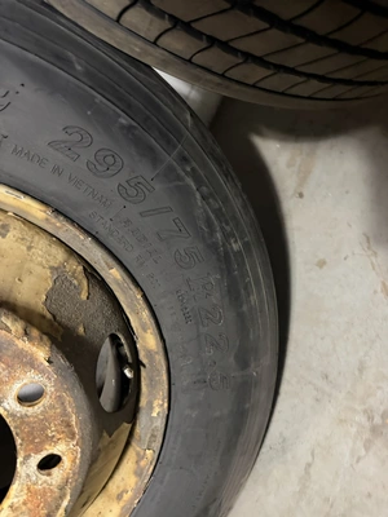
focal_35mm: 24
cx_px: 194
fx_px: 359
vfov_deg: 71.6
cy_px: 258
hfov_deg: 56.8
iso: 1000
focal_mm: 6.76
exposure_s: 1/30
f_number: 1.78
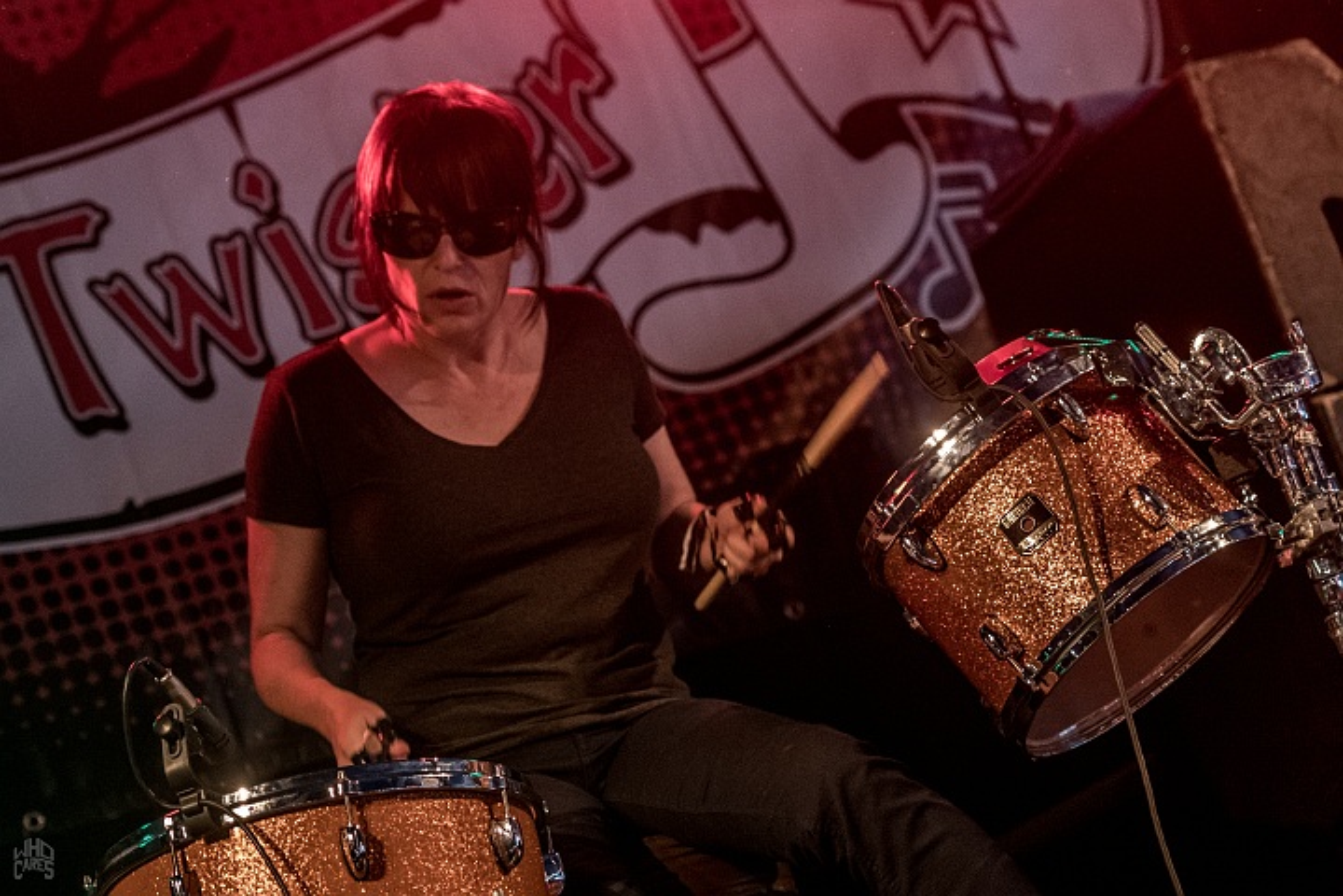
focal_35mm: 153
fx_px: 5707
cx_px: 672
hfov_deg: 13.4
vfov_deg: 9.0
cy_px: 448
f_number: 2.8
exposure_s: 1/100
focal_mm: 102
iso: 3200
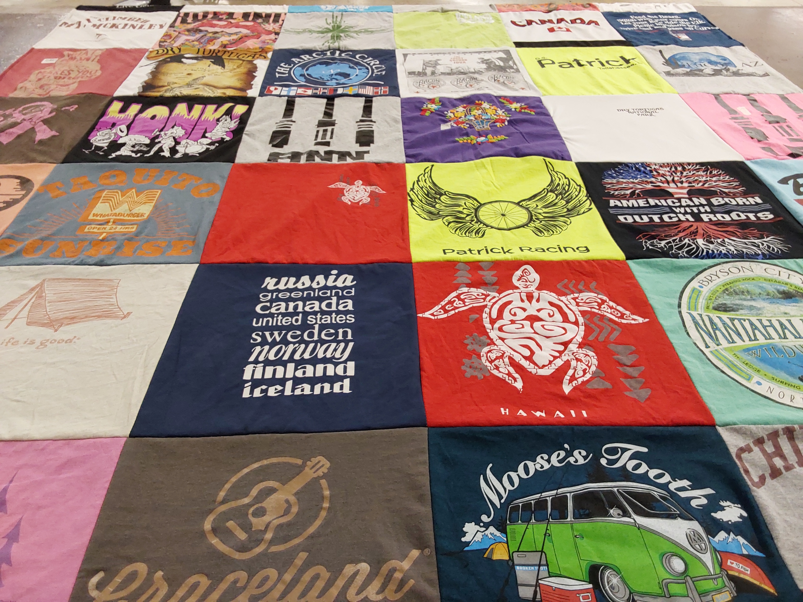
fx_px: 650
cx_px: 402
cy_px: 301
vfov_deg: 49.7
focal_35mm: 28
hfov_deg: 63.4
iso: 125
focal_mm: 2.91
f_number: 1.9
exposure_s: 1/60
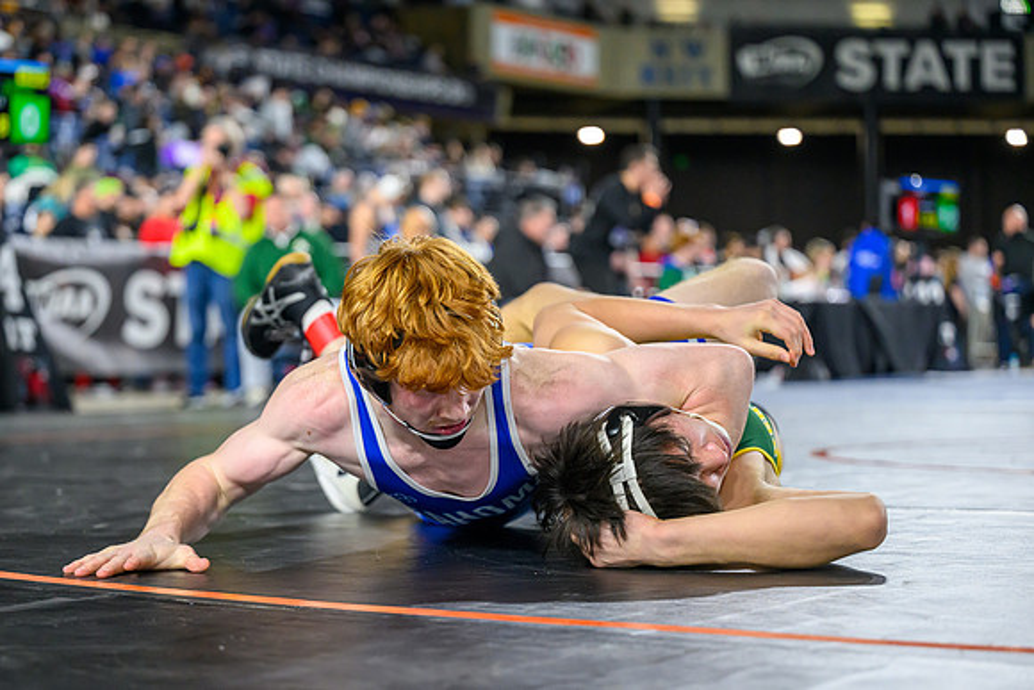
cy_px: 371
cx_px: 456
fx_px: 2272
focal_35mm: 79
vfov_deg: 17.3
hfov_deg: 25.6
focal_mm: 70
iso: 2500
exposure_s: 1/1000
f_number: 2.8
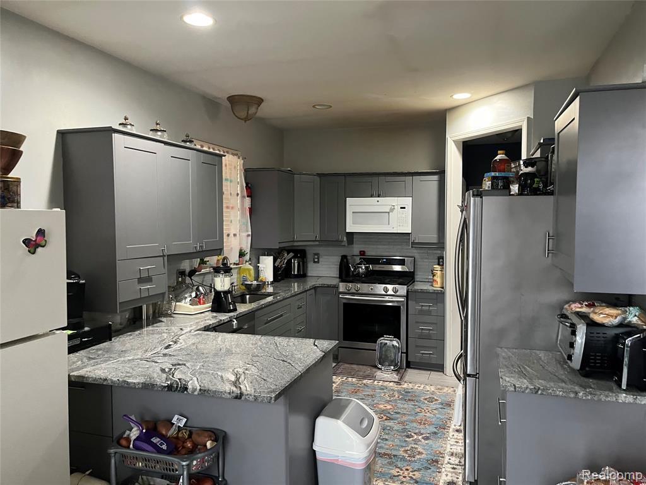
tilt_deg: -1.0
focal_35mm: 26
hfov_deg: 67.3
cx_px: 323
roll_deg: -0.1
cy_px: 242
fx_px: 485
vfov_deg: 53.1
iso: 400
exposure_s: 1/40
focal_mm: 5.1
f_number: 1.6
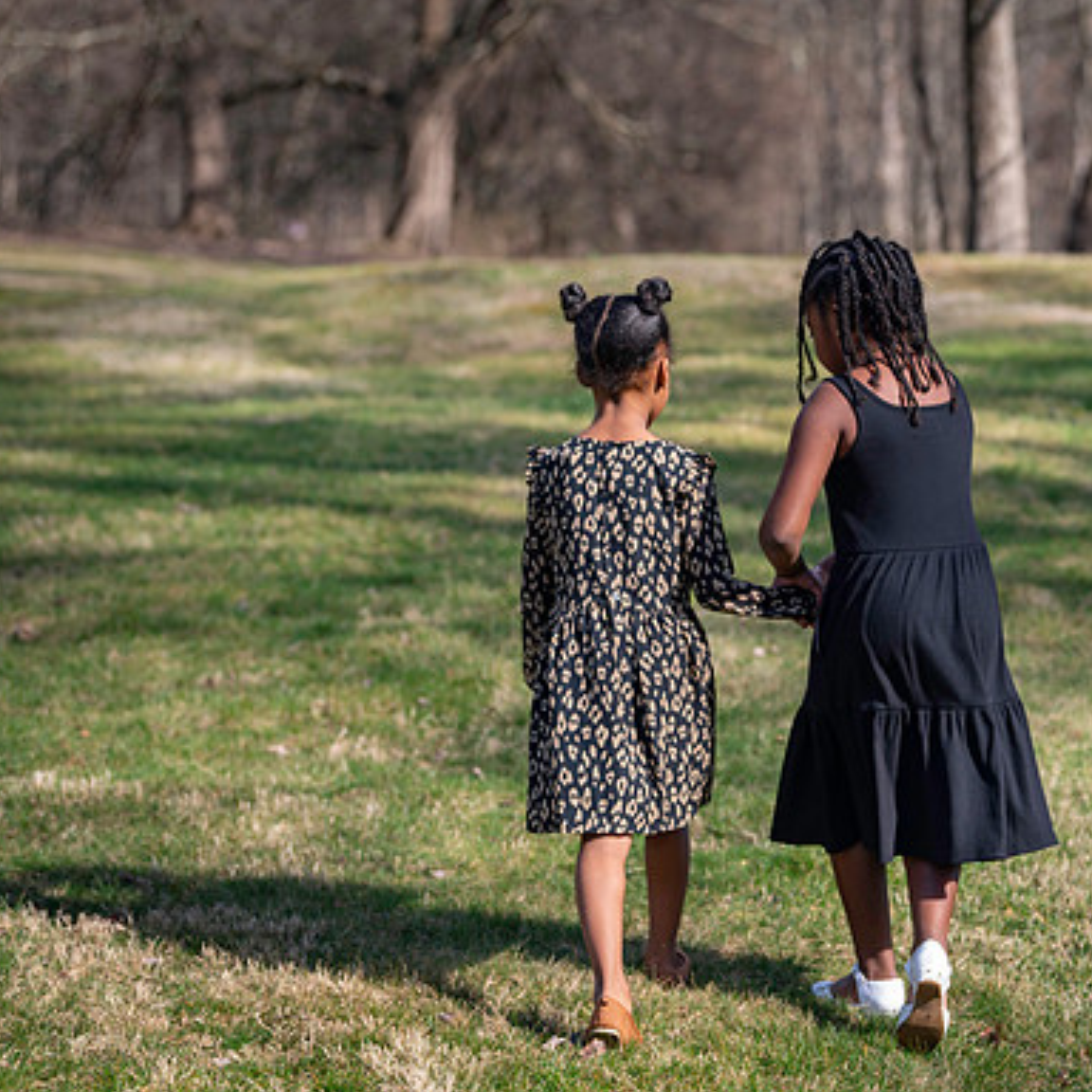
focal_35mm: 122
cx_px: 805
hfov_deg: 14.2
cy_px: 546
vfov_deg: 14.3
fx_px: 4354
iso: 250
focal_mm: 95
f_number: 4
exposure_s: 1/1000
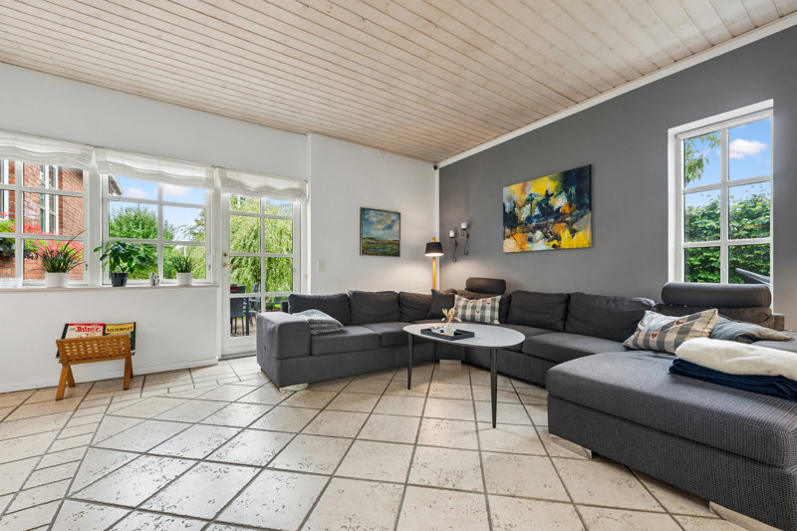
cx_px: 398
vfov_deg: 77.3
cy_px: 266
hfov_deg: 100.4
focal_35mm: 15
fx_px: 332
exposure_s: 1/8
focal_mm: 15
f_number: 10
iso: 320
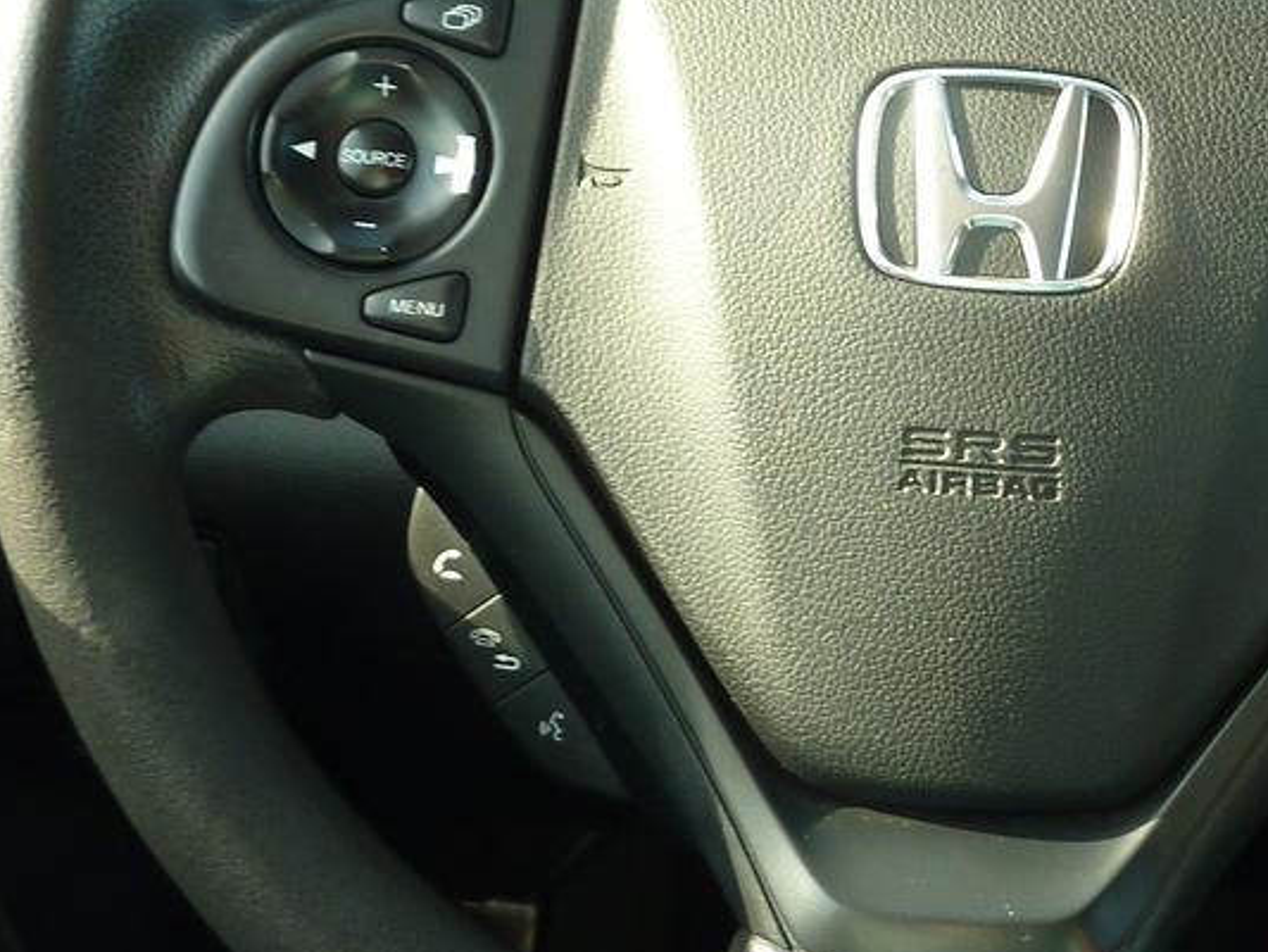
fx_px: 2198
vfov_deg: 24.1
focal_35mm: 60
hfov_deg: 31.2
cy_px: 207
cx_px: 1044
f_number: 3.3
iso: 80
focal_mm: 4.1
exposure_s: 1/50
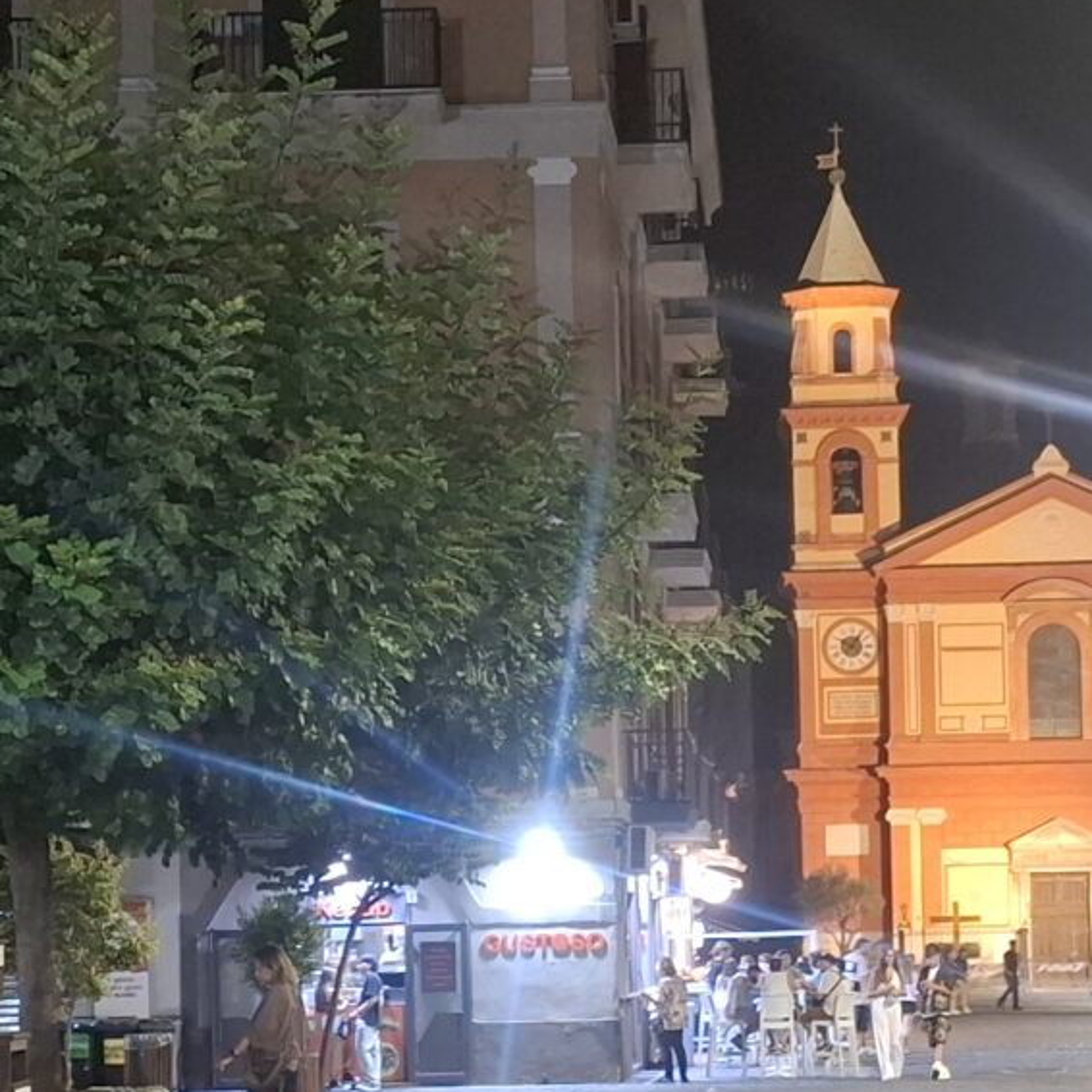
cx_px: 587
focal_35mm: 92
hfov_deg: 18.9
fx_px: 3284
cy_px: 841
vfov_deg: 18.7
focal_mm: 5.54
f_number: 1.8
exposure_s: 1/25
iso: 500
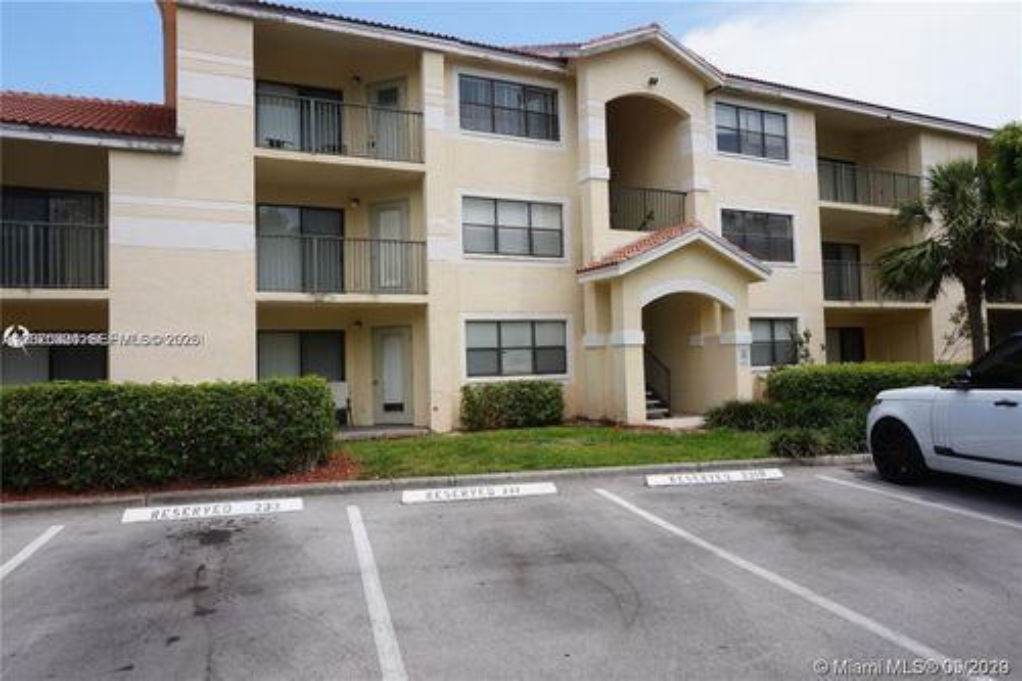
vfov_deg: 53.1
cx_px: 511
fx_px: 681
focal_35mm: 24
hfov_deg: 73.8
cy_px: 340
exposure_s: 1/80
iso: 100
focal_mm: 16
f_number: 13
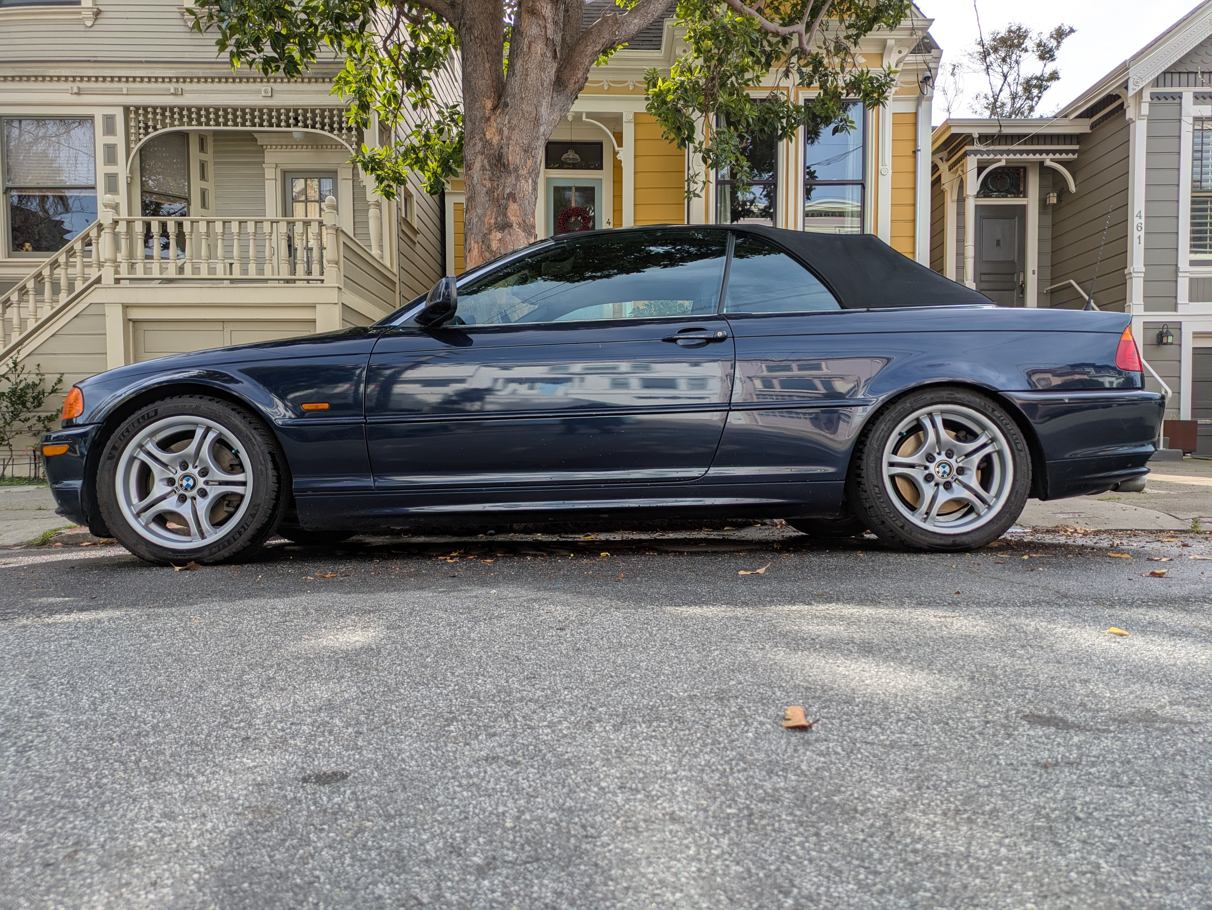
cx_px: 606
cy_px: 455
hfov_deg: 69.4
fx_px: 876
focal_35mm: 25
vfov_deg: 54.9
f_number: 1.89
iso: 43
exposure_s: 1/1147
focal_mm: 5.43
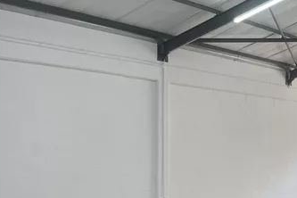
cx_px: 343
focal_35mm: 65
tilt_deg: +2.5
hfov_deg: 27.7
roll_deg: +0.1
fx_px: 536
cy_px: 168
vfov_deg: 20.6
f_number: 1.6
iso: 64
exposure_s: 1/100
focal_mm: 4.2
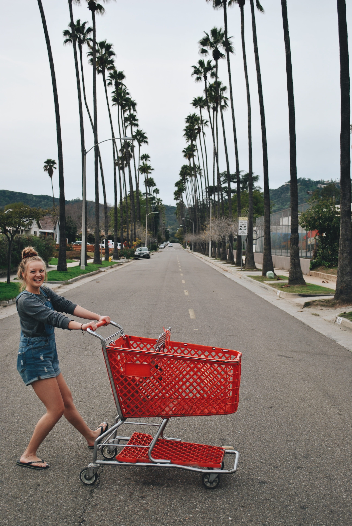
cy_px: 263
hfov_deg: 28.2
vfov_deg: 41.1
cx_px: 176
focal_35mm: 48
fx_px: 702
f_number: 4.8
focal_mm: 32
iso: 100
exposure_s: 1/500
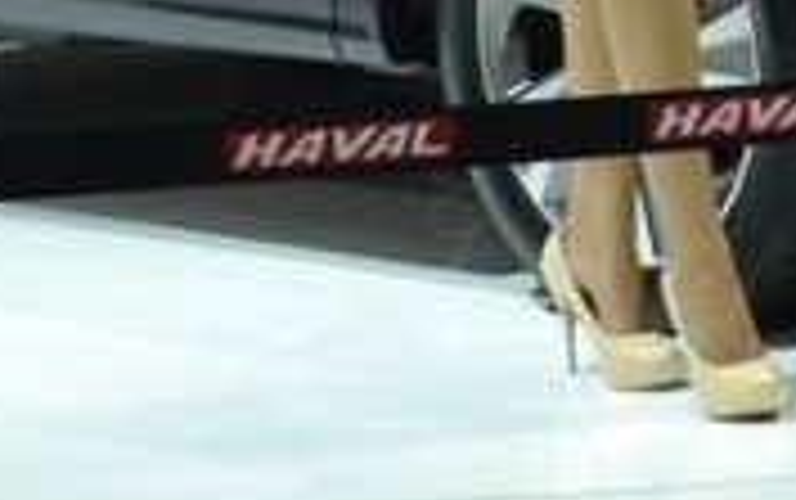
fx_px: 4349
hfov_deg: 10.4
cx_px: 544
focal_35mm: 200
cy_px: -534
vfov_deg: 6.4
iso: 400
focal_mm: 29
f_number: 5
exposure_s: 1/100
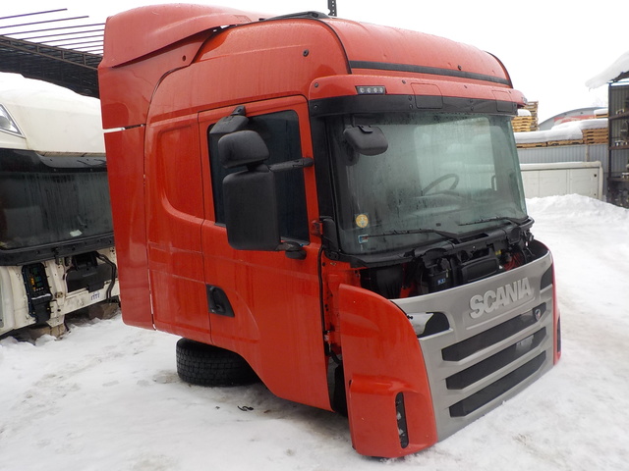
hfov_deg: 60.0
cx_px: 314
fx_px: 545
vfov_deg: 46.8
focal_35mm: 30
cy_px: 236
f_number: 3.3
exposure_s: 1/125
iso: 125
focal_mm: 4.1
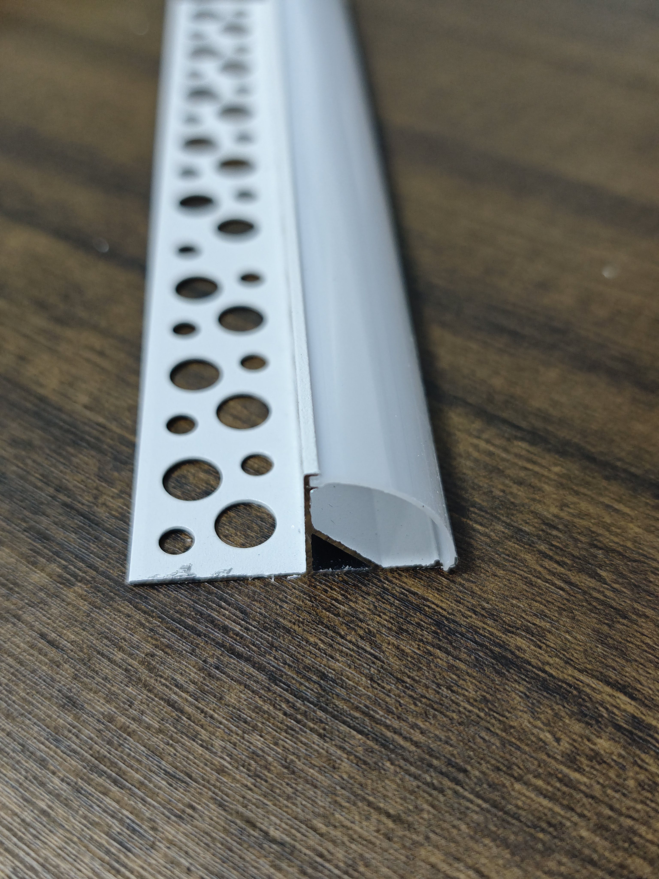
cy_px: 440
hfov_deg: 40.7
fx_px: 888
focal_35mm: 35
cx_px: 330
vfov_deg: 52.6
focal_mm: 6.55
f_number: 1.62
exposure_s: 1/100
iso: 400
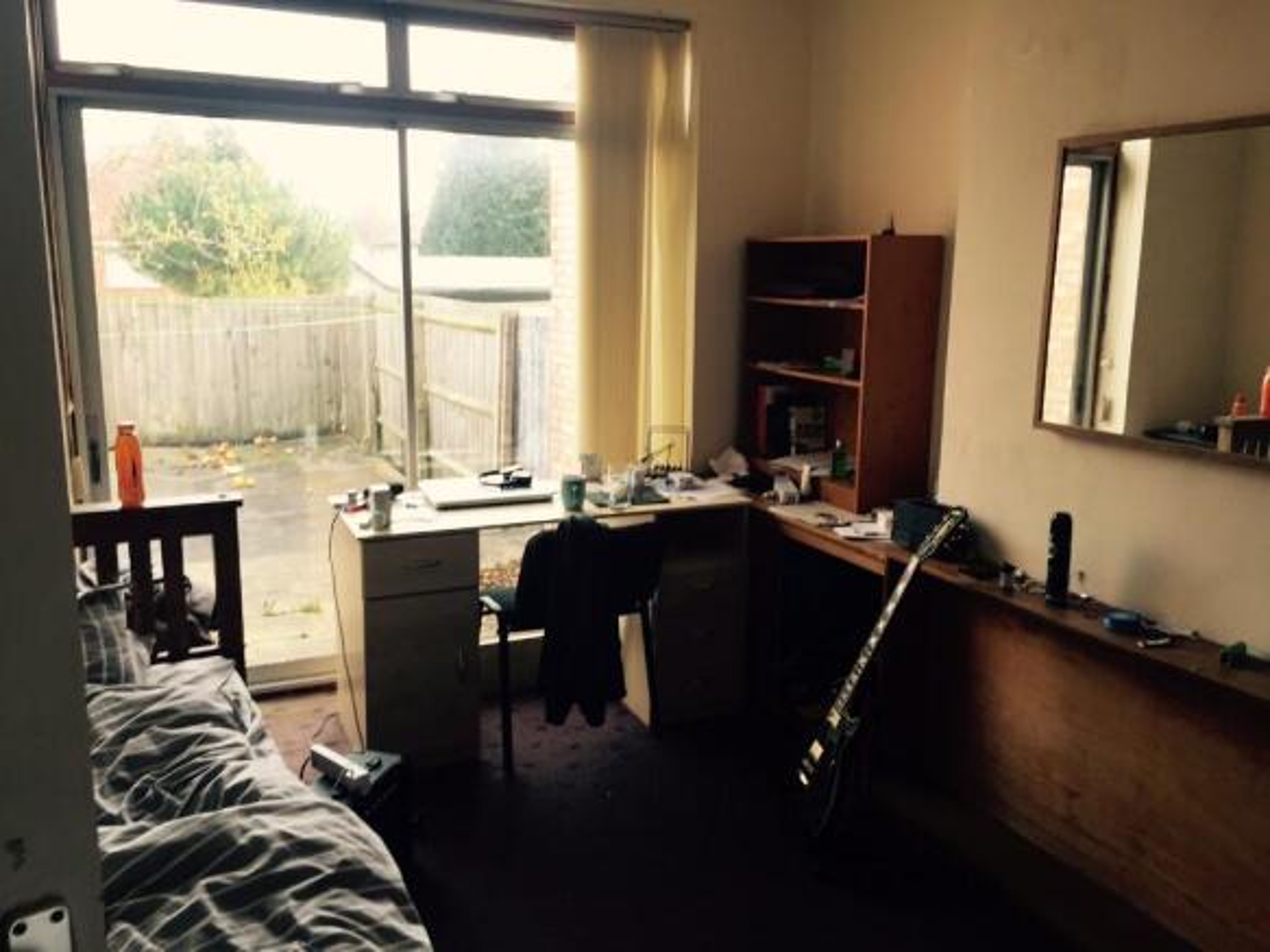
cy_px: 476
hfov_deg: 61.7
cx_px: 635
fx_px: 1064
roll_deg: -0.5
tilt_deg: -12.8
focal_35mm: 29
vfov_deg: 48.2
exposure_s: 1/60
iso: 32
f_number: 2.2
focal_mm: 4.15
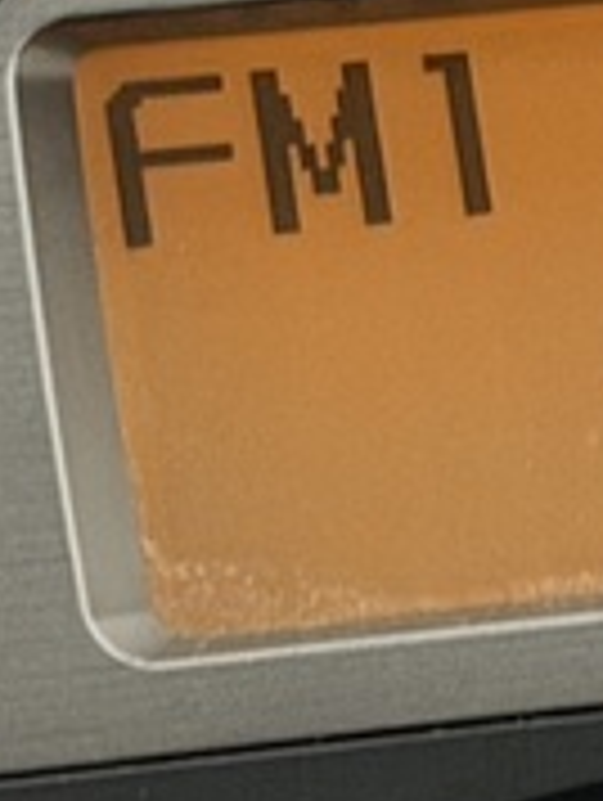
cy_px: 50
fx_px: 8990
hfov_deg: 3.8
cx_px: 382
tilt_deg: -21.9
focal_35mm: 388
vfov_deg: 5.1
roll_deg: -1.0
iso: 400
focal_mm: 6.76
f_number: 1.78
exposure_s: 1/33
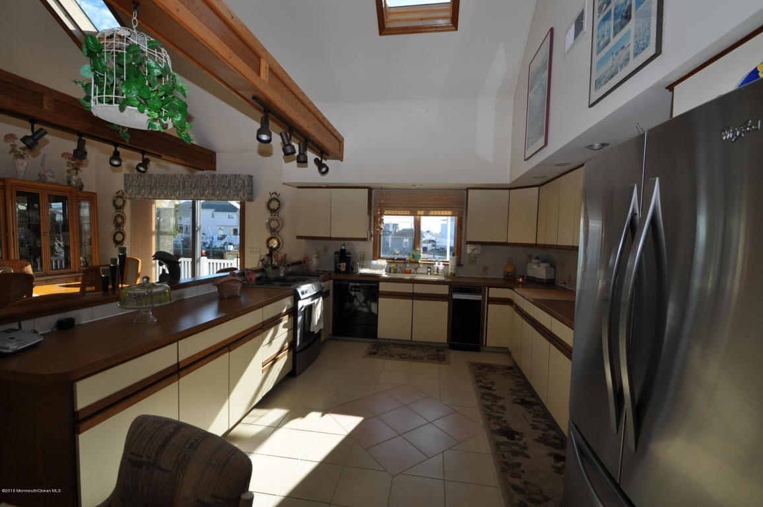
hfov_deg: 100.5
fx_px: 318
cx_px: 382
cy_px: 254
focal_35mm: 15
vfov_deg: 77.2
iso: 200
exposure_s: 1/160
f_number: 6.3
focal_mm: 10
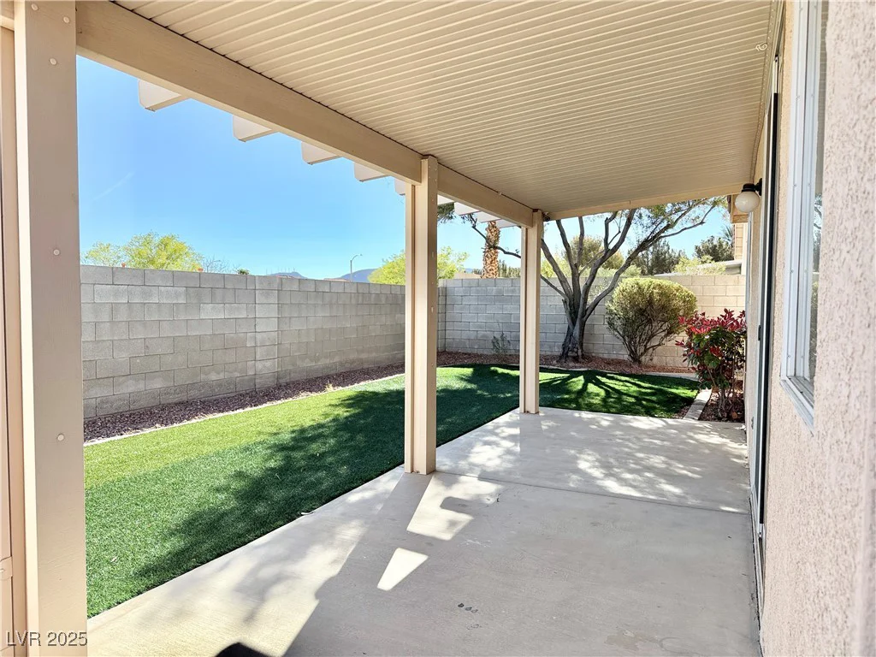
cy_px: 328
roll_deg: -0.6
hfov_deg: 71.6
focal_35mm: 24
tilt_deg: -2.8
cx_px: 438
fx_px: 607
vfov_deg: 56.8
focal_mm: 6.76
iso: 100
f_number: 1.78
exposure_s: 1/3279
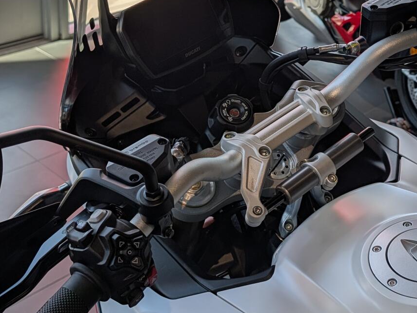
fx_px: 675
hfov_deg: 34.3
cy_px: 119
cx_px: 243
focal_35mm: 56
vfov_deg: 26.0
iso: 15
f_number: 1.68
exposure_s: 1/417
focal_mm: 6.9
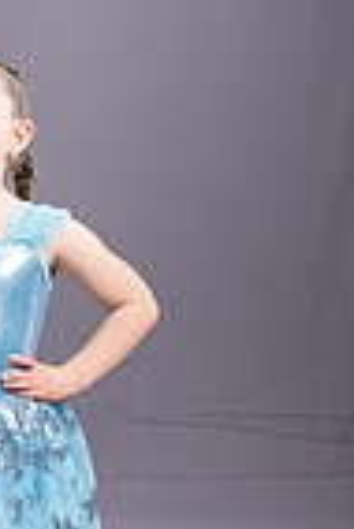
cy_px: 263
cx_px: -773
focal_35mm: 114
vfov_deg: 17.9
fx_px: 1677
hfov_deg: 9.2
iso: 2500
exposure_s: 1/125
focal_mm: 24
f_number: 6.3
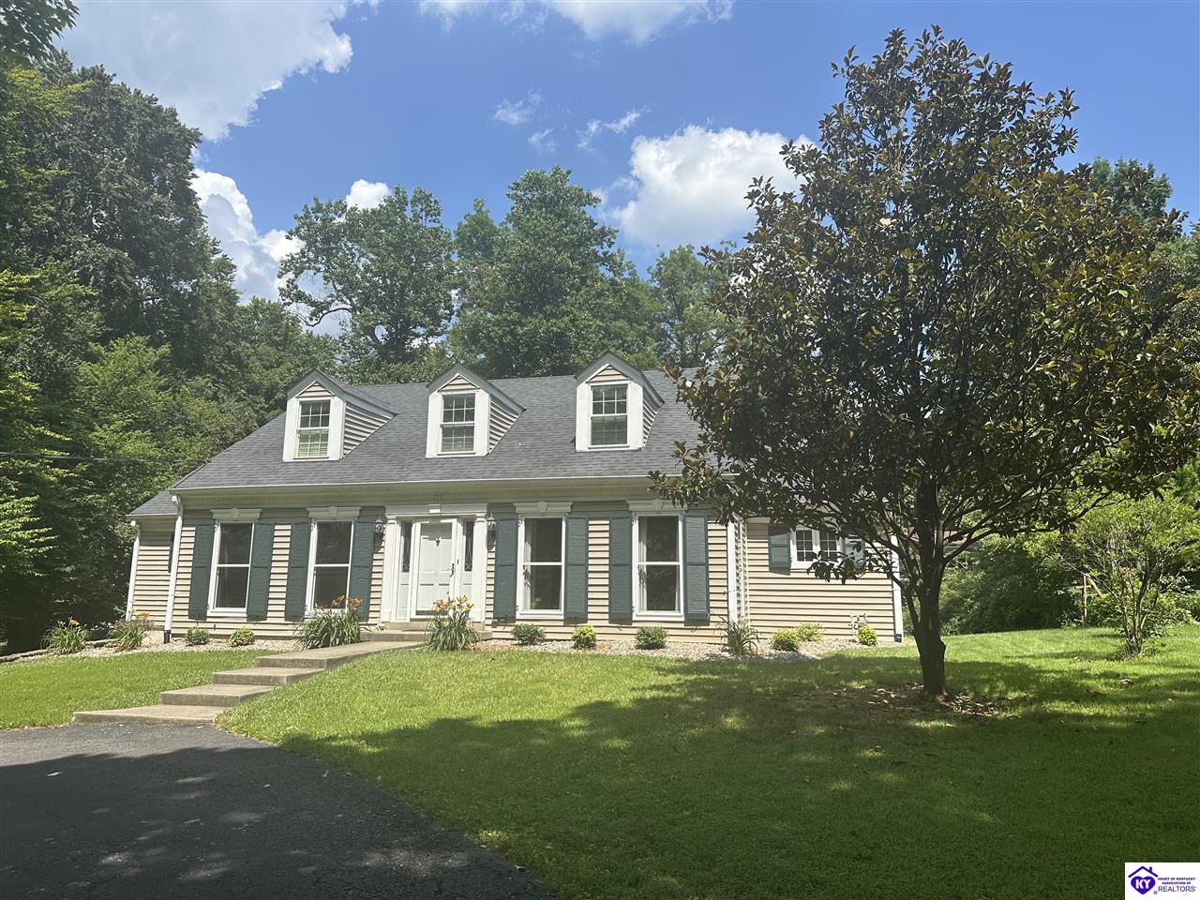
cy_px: 450
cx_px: 600
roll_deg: -0.4
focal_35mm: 24
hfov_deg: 71.6
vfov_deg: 56.8
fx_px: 832
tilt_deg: +11.0
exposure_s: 1/3356
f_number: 1.78
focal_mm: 6.86
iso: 80
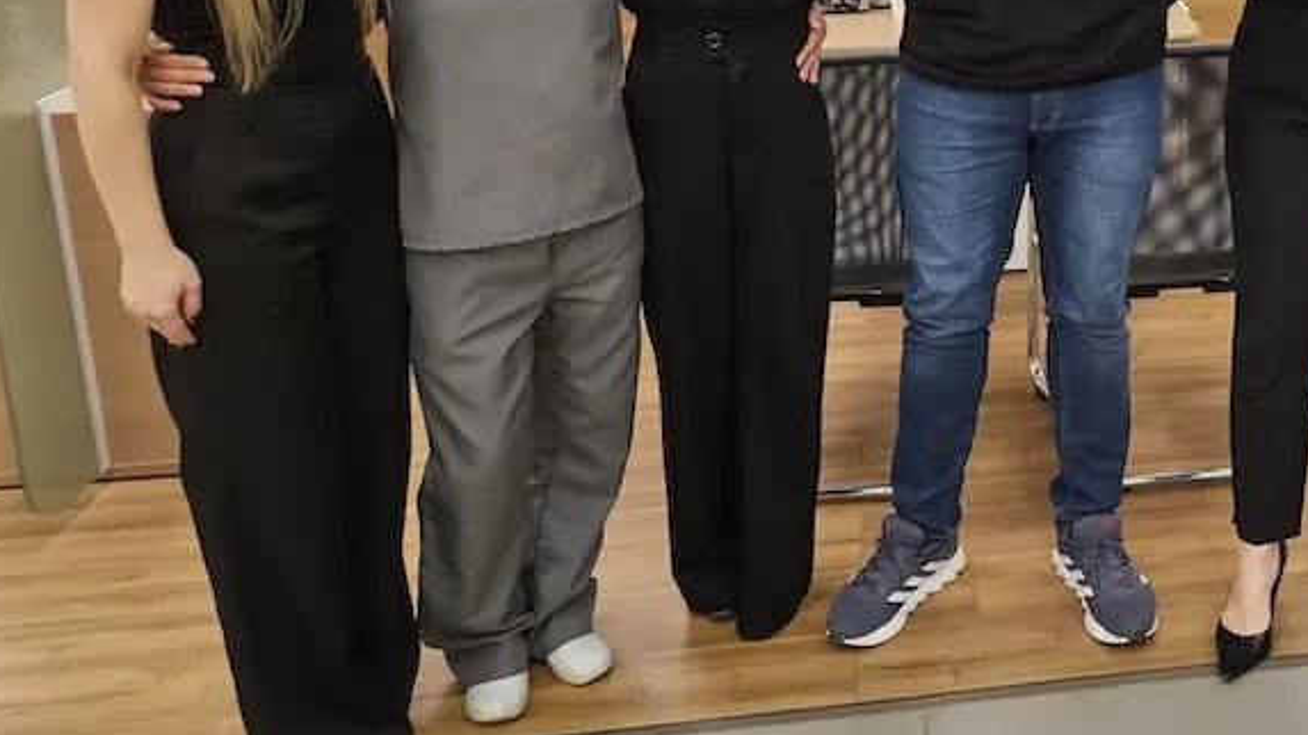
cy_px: 82
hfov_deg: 45.4
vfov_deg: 27.4
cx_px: 1082
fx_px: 1456
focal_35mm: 42
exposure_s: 1/120
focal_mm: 5.4
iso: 200
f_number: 1.8
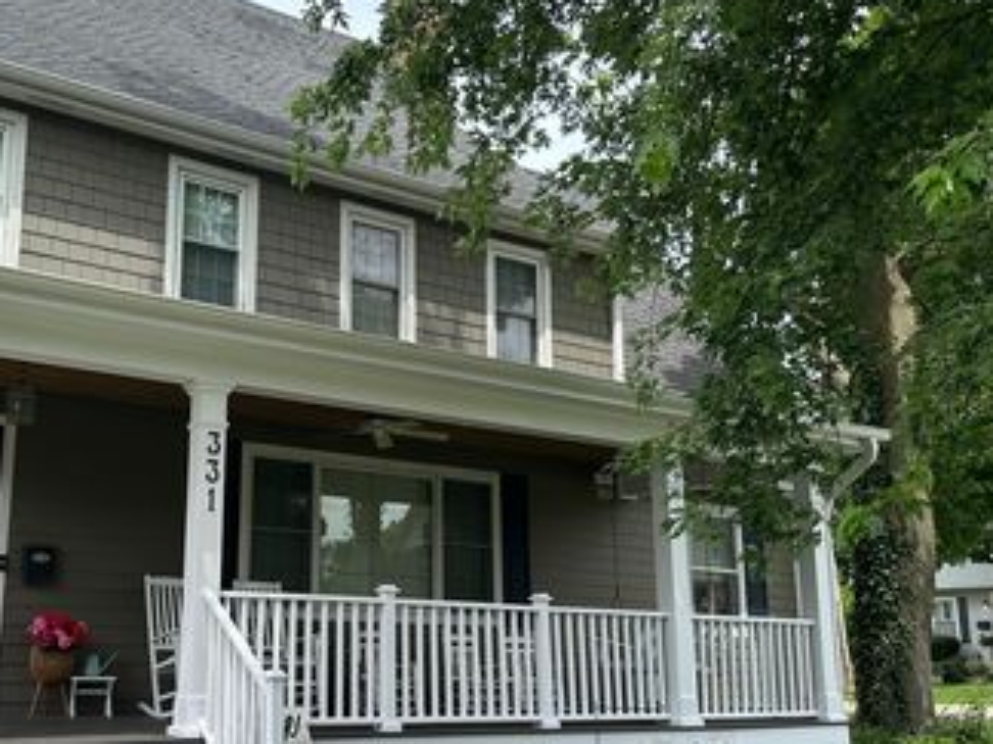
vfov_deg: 38.6
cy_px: 412
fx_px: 1061
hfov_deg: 48.9
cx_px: 297
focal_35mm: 37
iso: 80
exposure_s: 1/1587
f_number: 1.78
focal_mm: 6.86
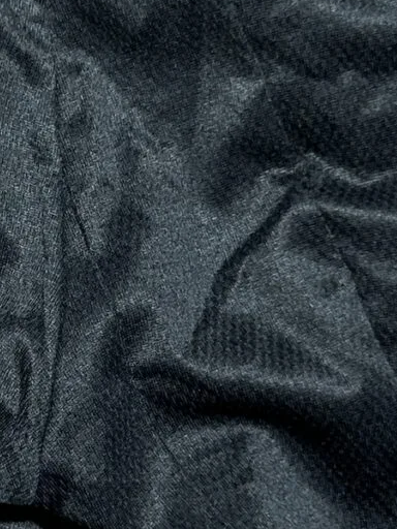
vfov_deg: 15.2
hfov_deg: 11.3
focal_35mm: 130
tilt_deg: -55.7
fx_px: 1988
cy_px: 257
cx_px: 32
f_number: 1.5
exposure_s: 1/50
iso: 125
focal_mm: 5.7
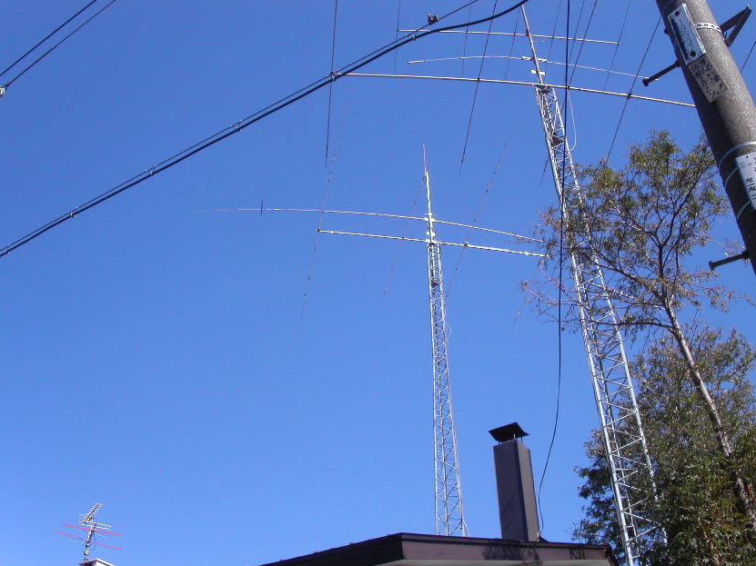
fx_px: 852
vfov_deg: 36.8
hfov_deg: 47.9
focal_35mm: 39
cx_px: 383
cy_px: 278
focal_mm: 7.8
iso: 100
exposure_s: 1/250
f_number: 8
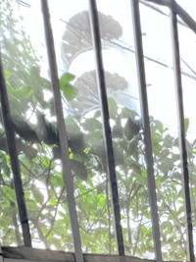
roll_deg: +3.5
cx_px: 246
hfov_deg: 30.2
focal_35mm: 39
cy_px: 392
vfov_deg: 29.3
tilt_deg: -9.8
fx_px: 295
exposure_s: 1/50
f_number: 1.8
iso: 125
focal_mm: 1.57
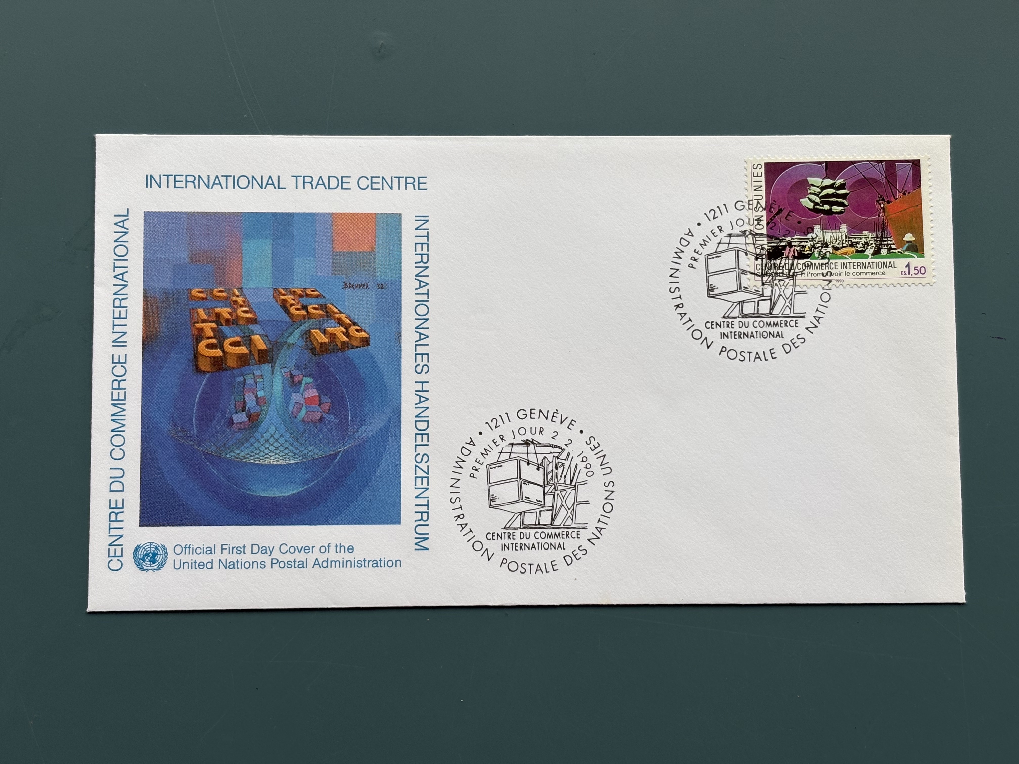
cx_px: 510
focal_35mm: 52
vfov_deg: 28.0
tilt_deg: -86.1
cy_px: 382
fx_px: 1531
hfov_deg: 36.8
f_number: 1.6
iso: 32
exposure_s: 1/382
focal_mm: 5.96
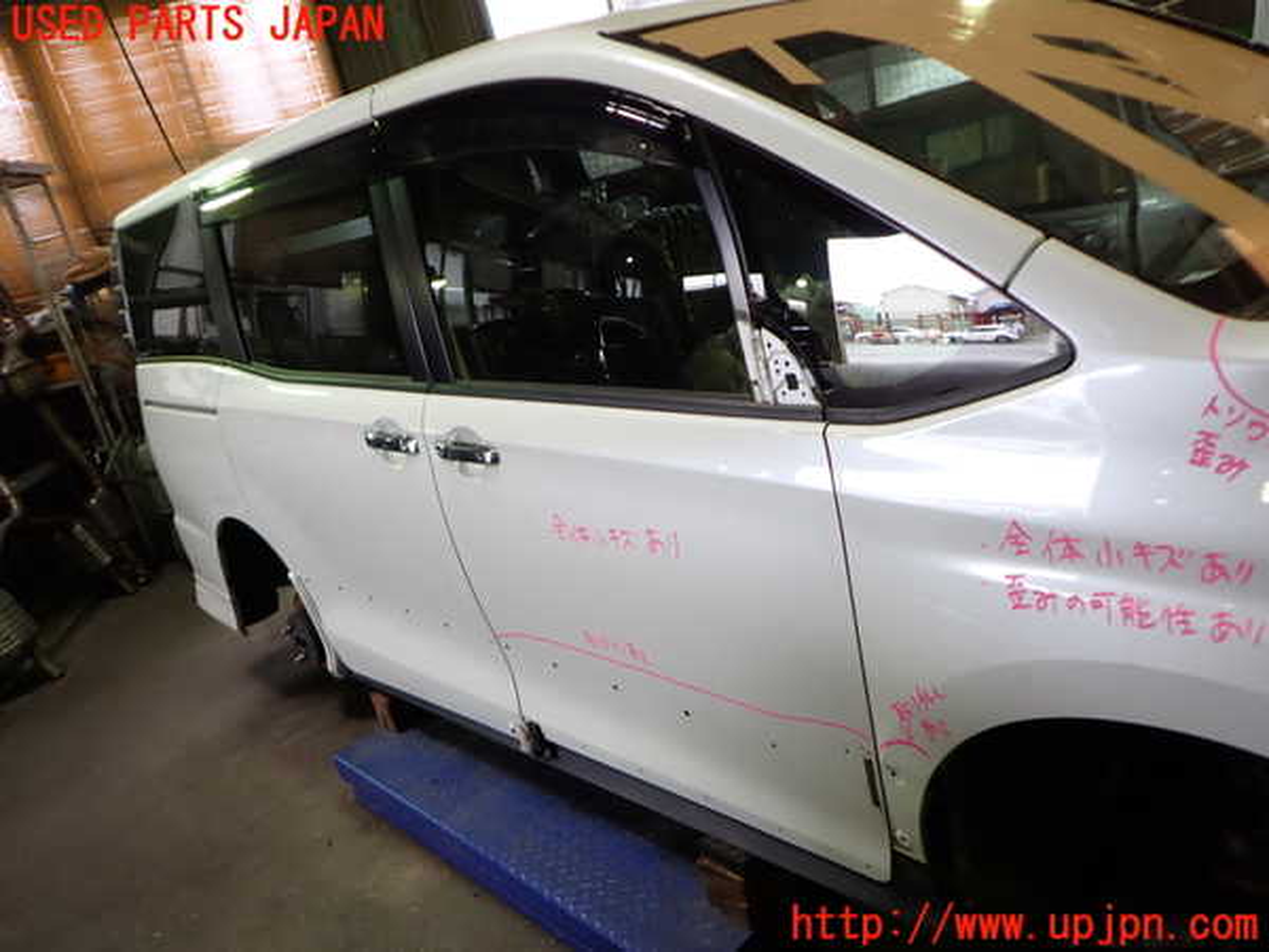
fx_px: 916
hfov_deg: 69.4
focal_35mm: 25
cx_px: 634
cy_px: 476
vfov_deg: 54.9
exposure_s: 1/60
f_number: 2
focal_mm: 4.5
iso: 100
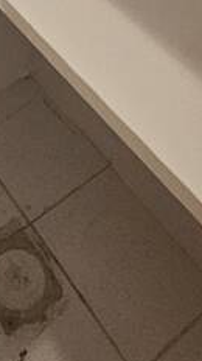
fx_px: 630
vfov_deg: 19.6
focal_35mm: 66
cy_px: -344
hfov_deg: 17.7
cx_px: -11
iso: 160
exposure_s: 1/60
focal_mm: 2.2
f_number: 2.2
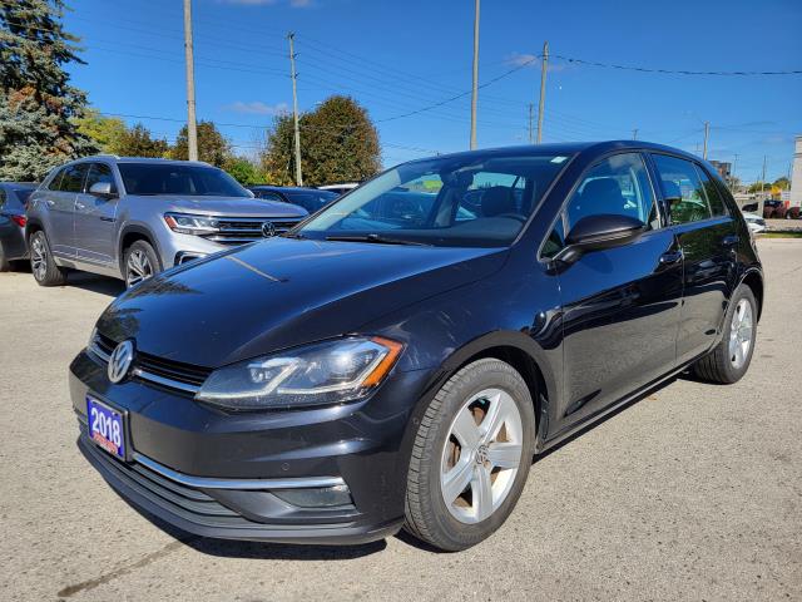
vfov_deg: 53.1
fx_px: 602
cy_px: 301
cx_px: 401
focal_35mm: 26
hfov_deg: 67.3
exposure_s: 1/1920
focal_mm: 5.4
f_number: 1.8
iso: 40
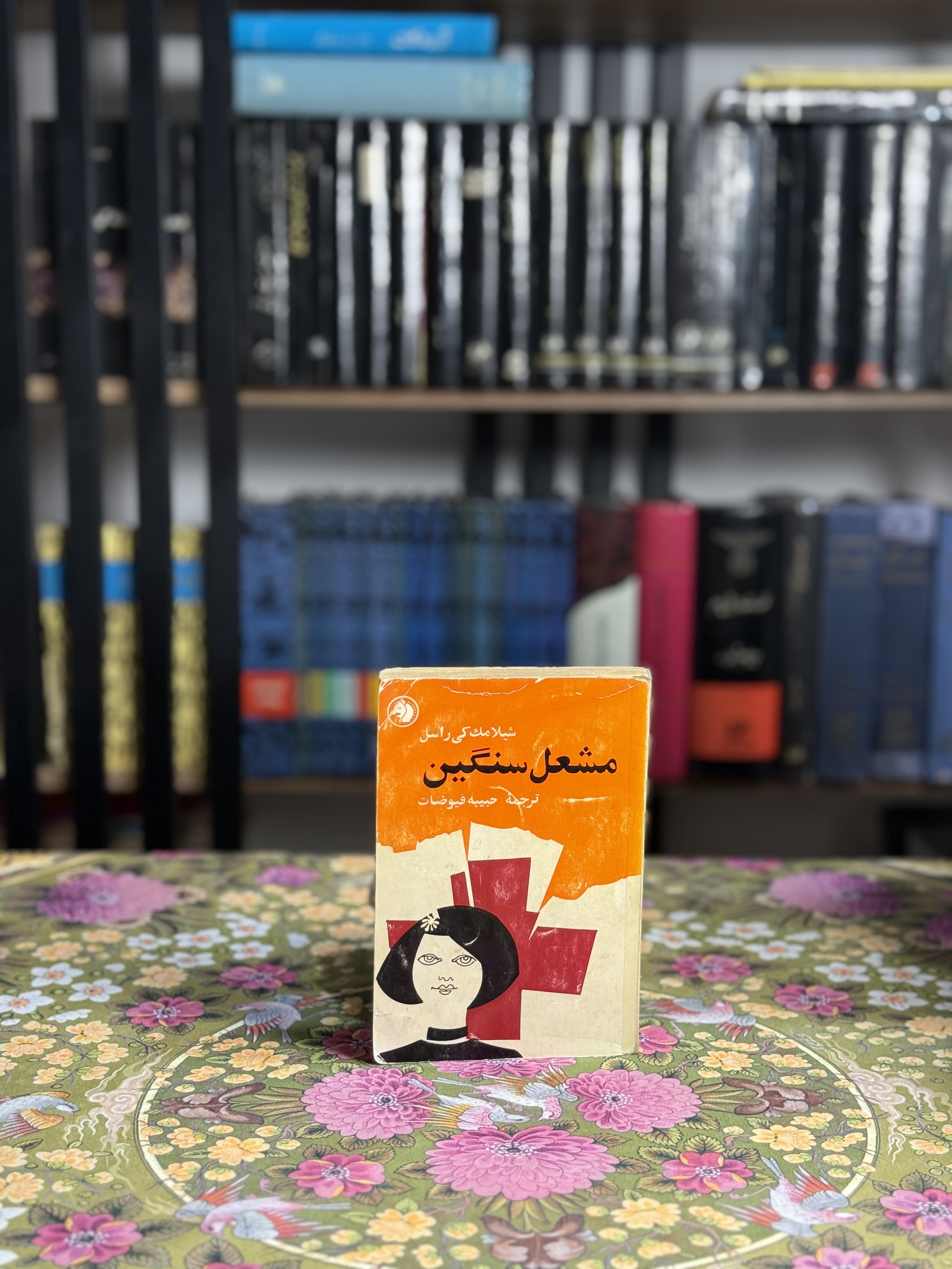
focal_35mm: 48
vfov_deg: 39.7
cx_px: 476
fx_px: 1760
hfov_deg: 30.3
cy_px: 634
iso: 160
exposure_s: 1/100
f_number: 1.78
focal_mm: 6.76
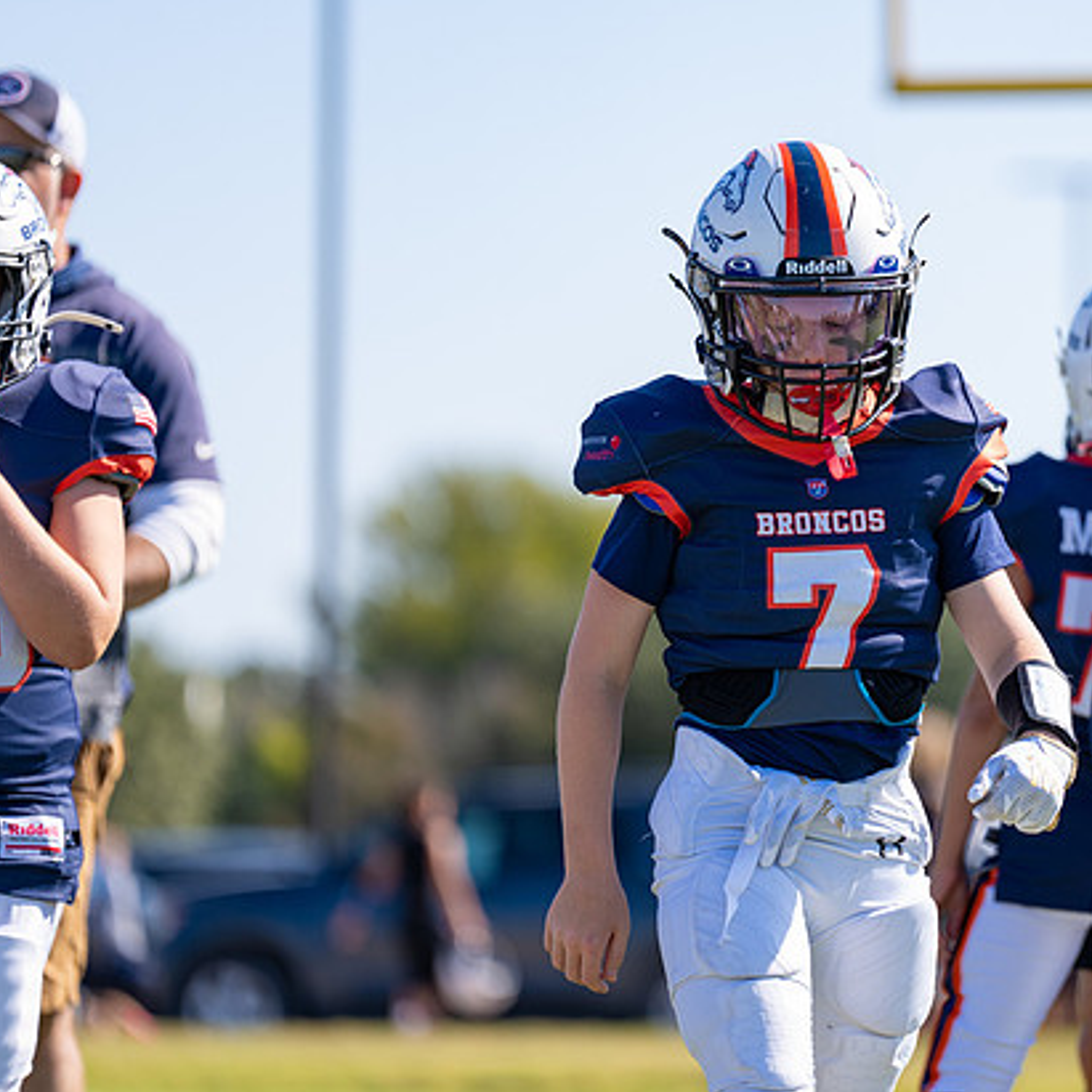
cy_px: 544
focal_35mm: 263
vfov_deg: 6.7
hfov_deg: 6.7
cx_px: 823
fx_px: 9387
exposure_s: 1/1000
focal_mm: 200
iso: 100
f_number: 2.8
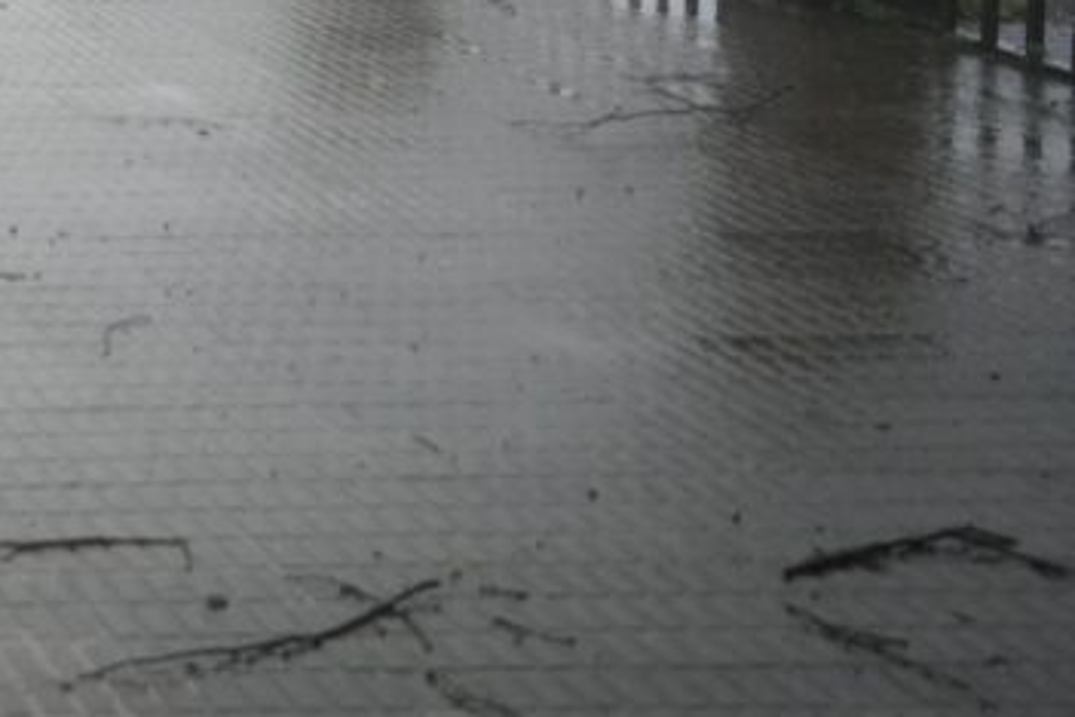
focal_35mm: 89
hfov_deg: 17.9
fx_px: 2657
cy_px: -400
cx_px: -903
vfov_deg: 14.2
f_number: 2.8
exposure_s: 1/3200
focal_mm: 24
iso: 4000
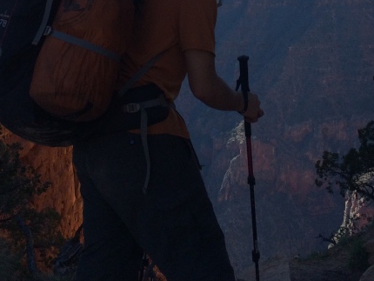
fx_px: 746
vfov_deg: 20.3
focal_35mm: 69
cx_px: 240
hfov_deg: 28.0
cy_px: -35
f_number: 2.2
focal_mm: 4.15
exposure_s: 1/1282
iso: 32
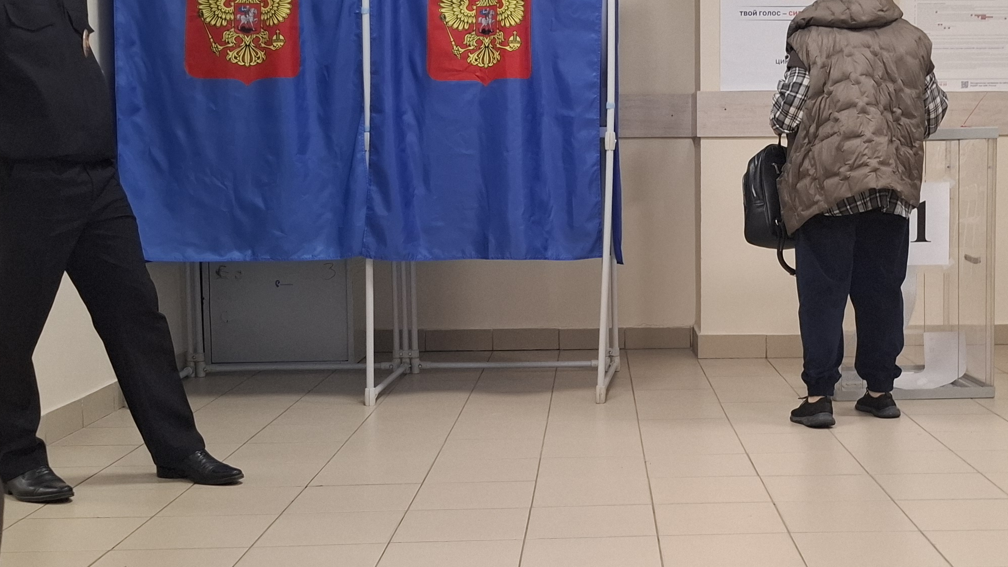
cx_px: 673
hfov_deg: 40.1
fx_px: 1363
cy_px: 274
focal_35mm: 51
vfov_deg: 23.5
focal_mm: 5.54
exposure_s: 1/50
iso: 200
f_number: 1.8
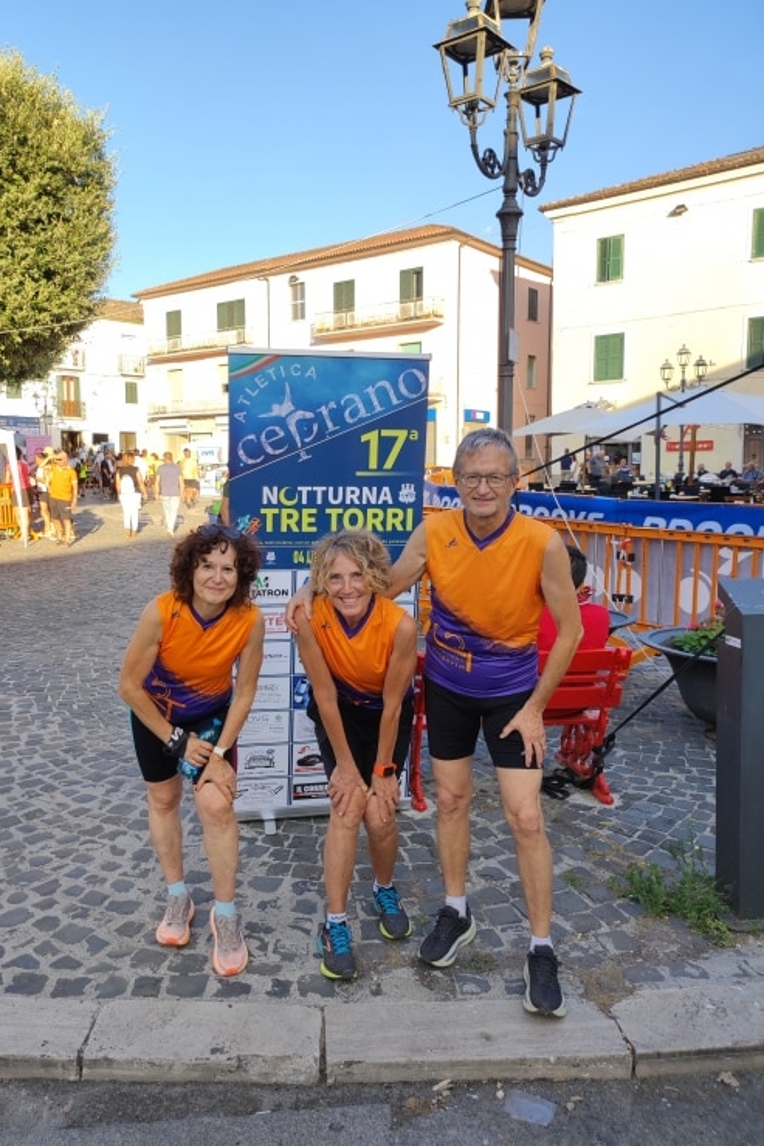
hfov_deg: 47.8
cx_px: 320
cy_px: 561
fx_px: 859
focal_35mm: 27
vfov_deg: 67.4
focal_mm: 4.7
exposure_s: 1/193
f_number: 1.79
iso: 50
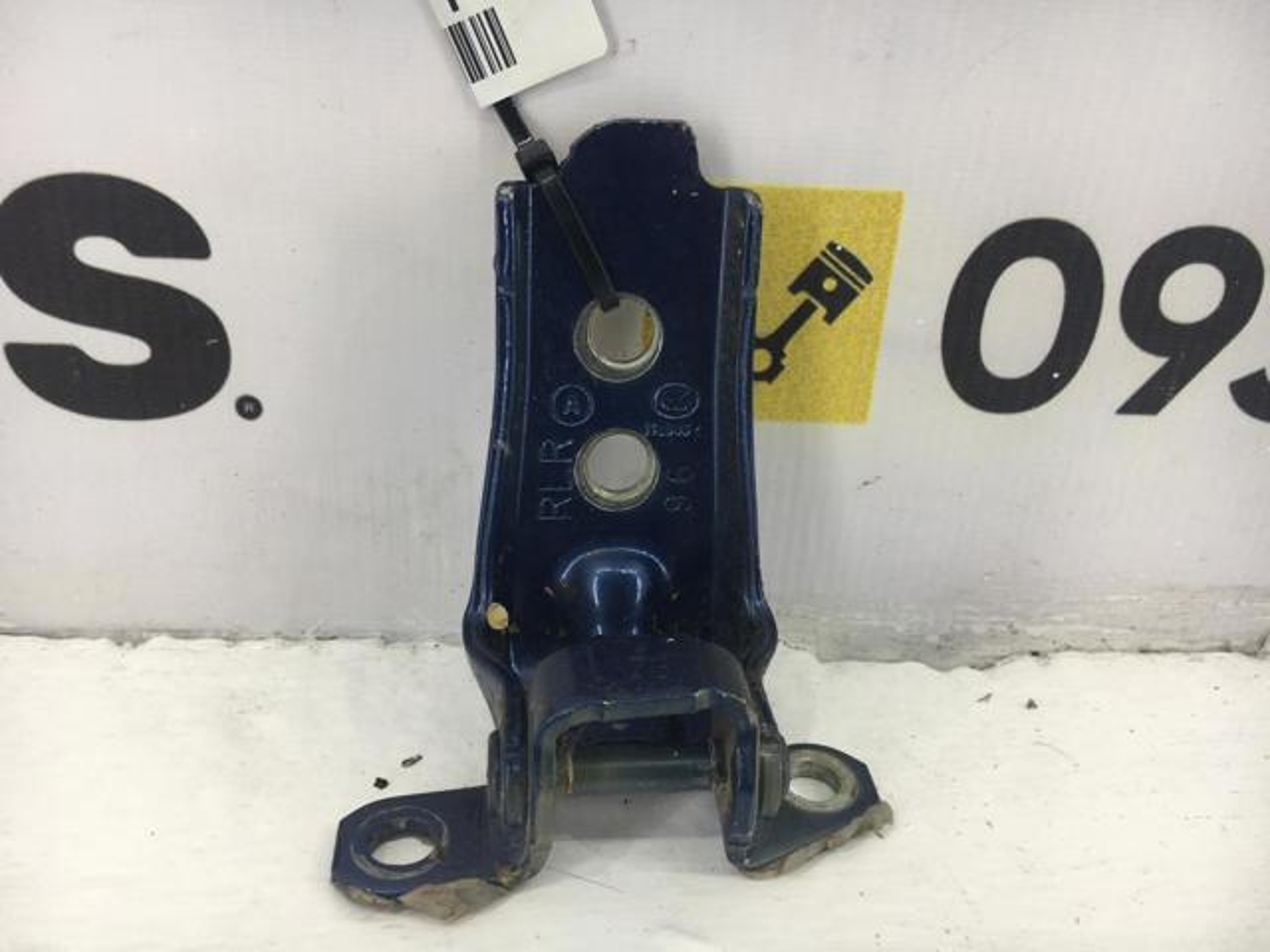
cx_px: 635
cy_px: 476
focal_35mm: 29
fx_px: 1064
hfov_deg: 61.7
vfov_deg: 48.2
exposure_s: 1/50
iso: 25
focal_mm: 4.15
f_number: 2.2
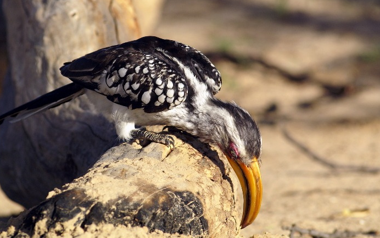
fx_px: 7770
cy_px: 90
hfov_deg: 2.8
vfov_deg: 1.8
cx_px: 158
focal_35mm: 750
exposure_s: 1/1000
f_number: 5.6
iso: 200
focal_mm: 400
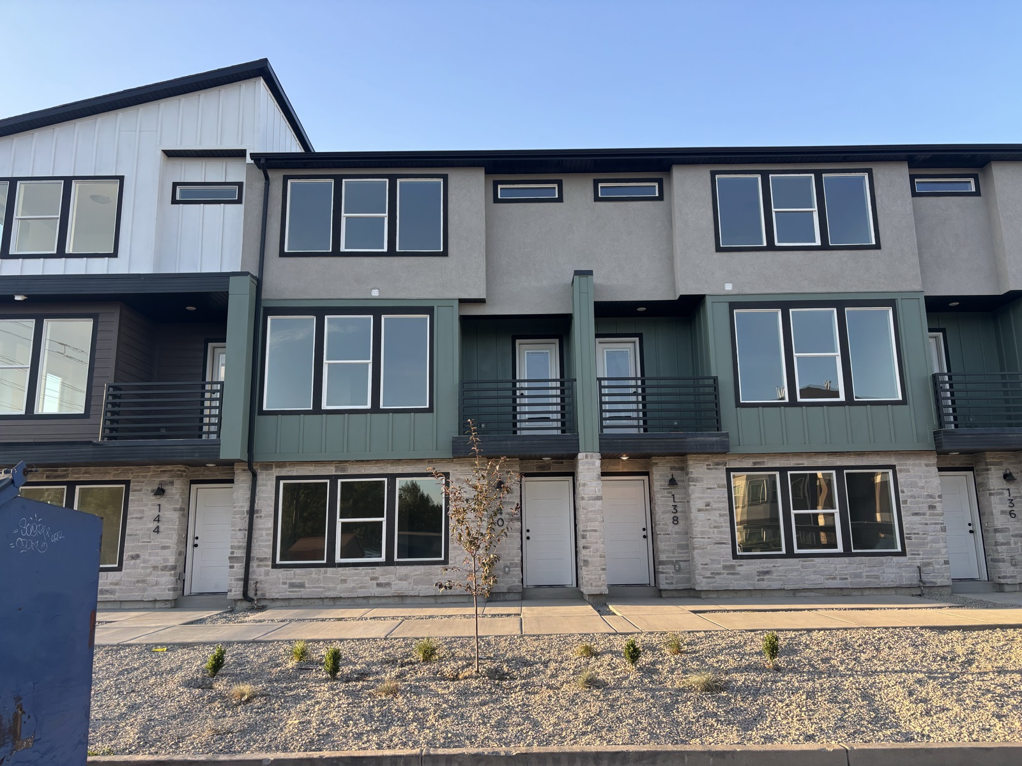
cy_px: 383
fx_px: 768
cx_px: 511
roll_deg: -0.1
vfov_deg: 53.1
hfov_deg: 67.3
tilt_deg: +10.3
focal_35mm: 26
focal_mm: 5.96
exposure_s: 1/452
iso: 50
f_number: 1.6
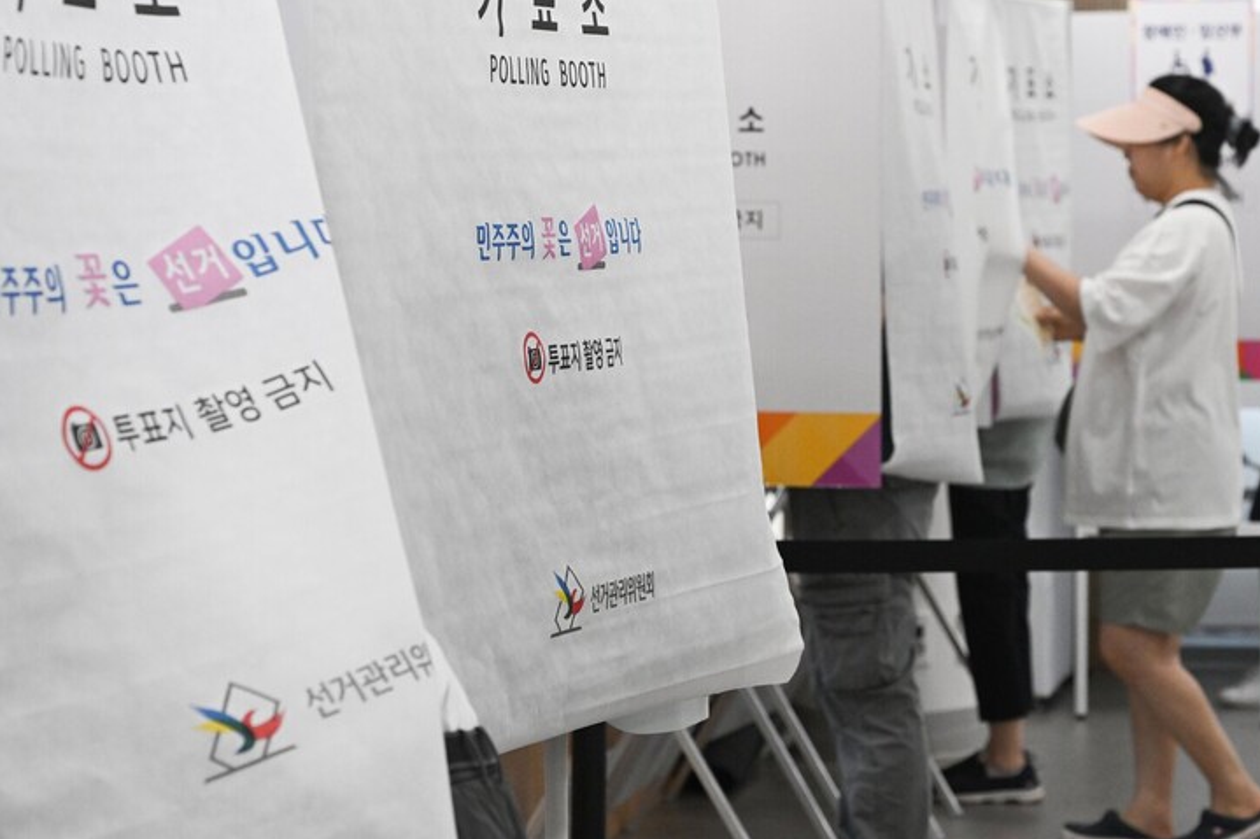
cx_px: 687
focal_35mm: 115
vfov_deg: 11.9
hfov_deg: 17.8
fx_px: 4024
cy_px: 356
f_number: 5.6
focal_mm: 87
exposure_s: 1/320
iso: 2500
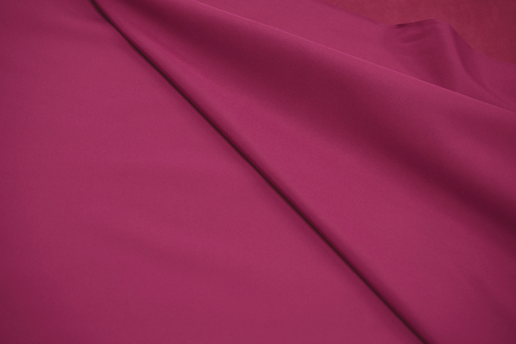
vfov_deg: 22.6
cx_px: 258
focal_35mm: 60
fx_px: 860
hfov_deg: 33.4
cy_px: 172
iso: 100
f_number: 3.5
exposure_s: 1/40
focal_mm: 40
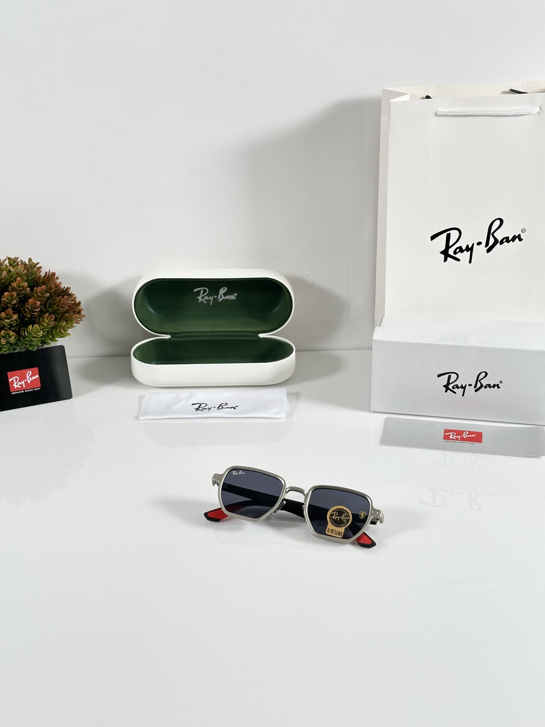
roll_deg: +1.4
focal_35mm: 48
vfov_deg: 39.7
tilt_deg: -25.8
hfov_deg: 30.3
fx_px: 1008
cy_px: 364
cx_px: 272
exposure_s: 1/100
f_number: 1.78
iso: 64
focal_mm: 6.86
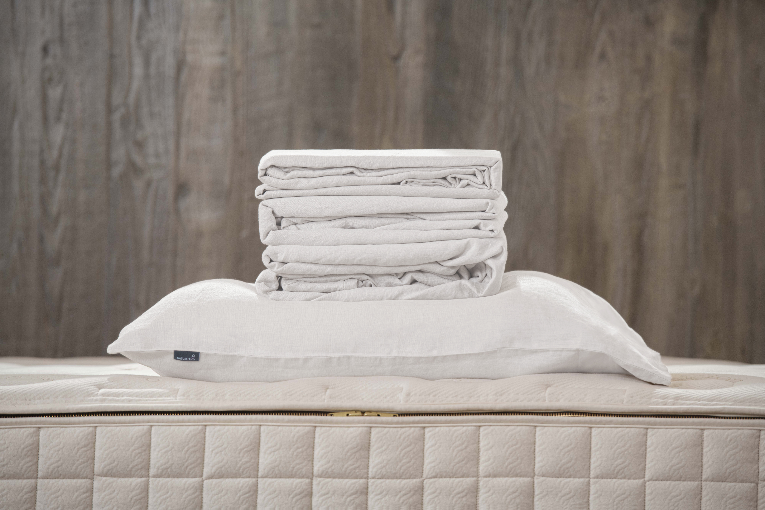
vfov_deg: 7.6
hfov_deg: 11.4
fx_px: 3825
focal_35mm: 180
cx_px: 382
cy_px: 255
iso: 250
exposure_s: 1/160
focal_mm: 180
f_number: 4
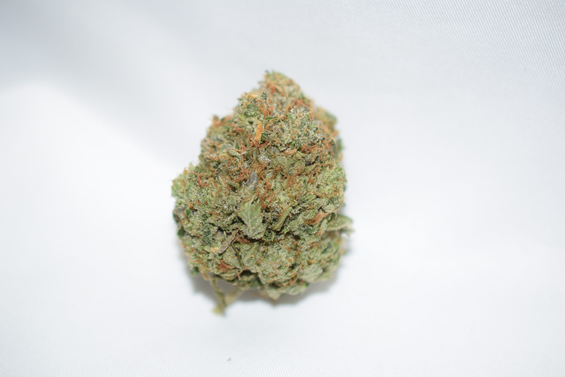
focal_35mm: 60
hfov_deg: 33.4
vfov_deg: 22.6
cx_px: 282
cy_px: 188
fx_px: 942
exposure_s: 1/60
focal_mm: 40
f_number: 3.2
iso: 100
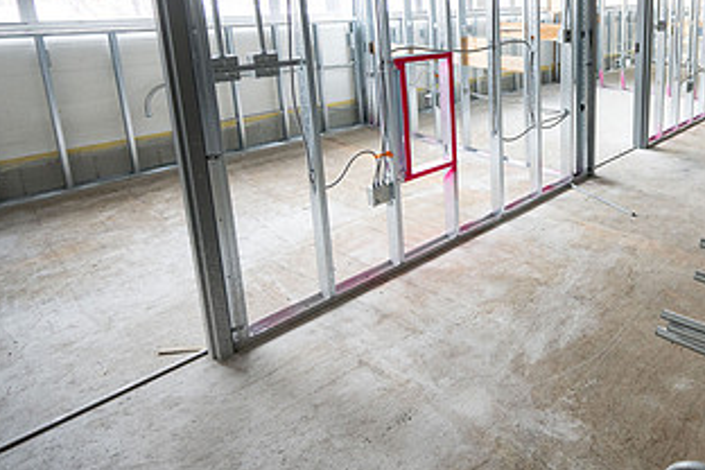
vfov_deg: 47.1
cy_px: 98
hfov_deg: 62.0
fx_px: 509
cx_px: 590
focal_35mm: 26
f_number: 4
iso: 400
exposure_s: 1/125
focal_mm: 14
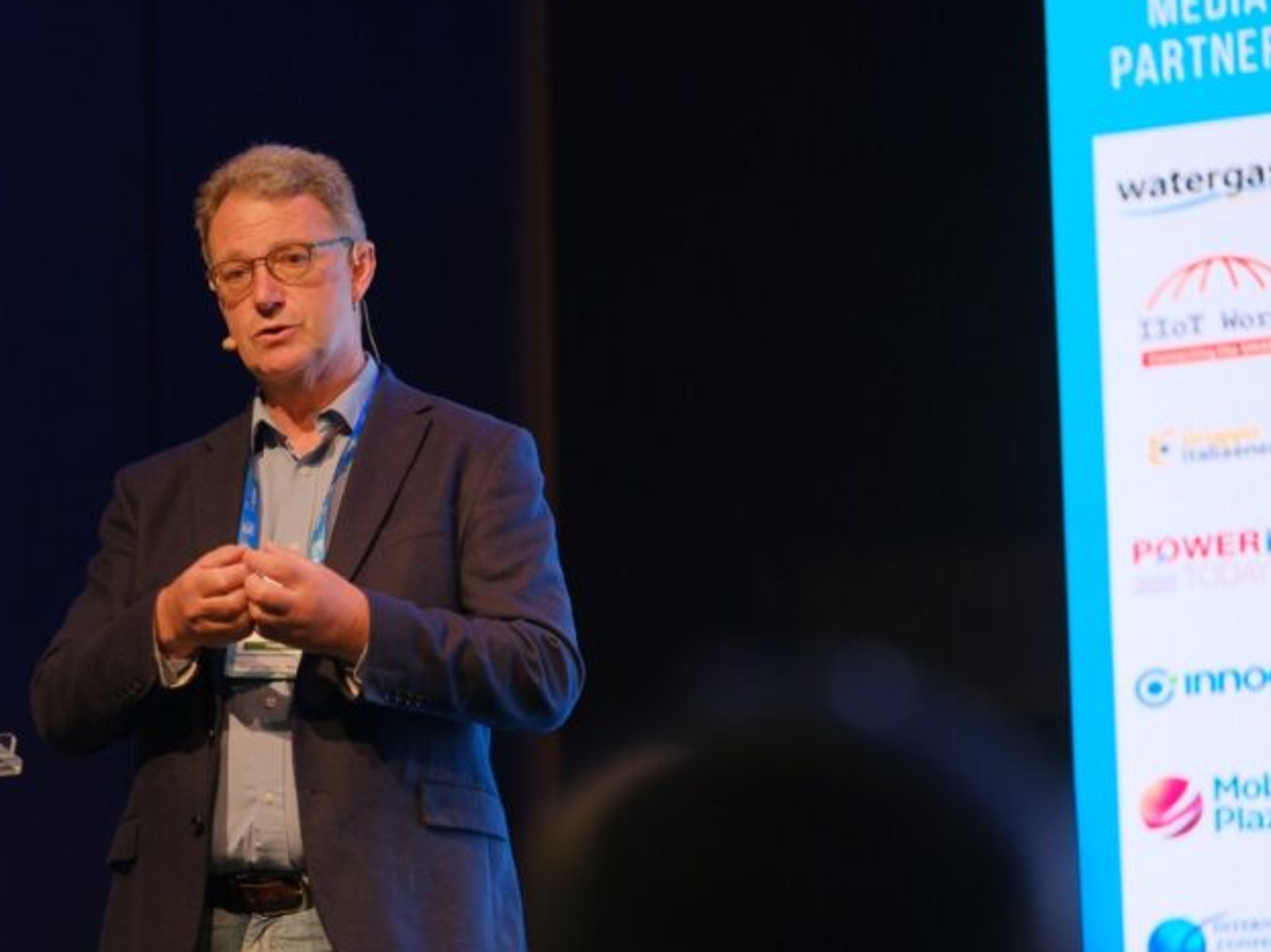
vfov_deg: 8.3
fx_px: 6570
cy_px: 640
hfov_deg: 11.0
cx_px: 270
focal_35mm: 179
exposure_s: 1/200
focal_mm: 75
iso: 640
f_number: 1.6
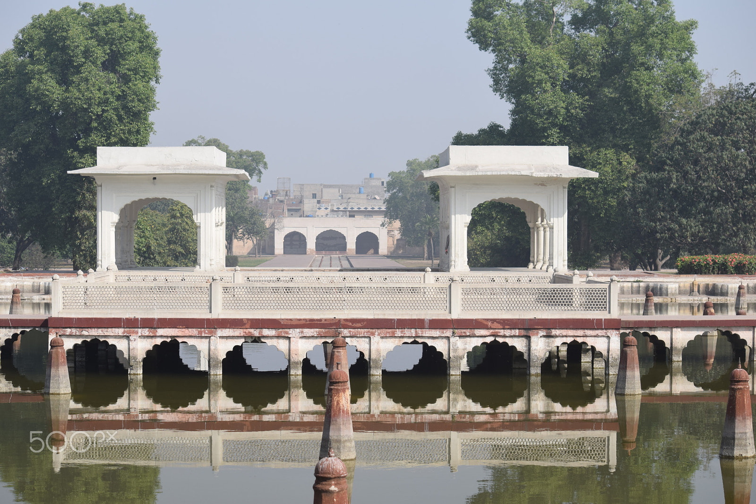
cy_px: 252
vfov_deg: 16.5
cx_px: 378
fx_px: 1732
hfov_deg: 24.6
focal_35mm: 82
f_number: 8
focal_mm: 55
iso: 200
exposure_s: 1/640
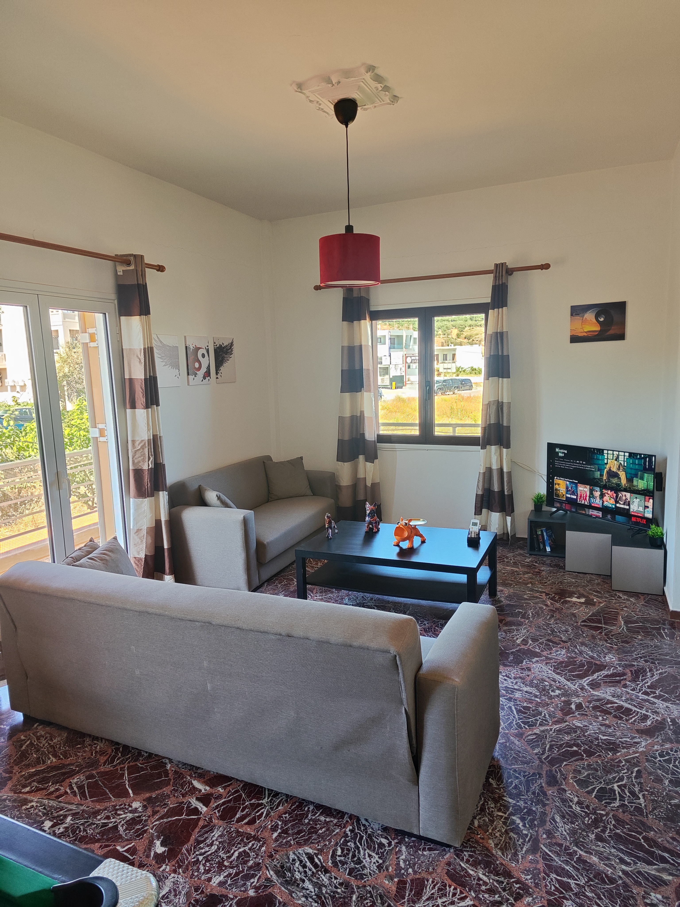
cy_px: 454
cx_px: 340
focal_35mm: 23
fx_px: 602
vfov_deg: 73.9
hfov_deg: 58.9
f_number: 1.8
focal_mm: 5.4
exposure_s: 1/120
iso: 50
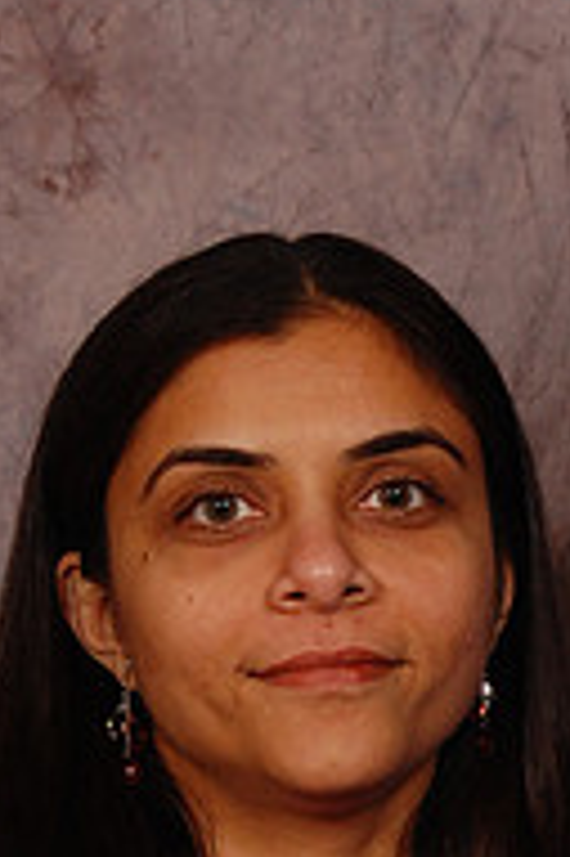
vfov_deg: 9.3
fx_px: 5210
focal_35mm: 219
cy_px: 987
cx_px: 700
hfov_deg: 6.2
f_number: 5.6
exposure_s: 1/200
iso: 400
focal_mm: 48
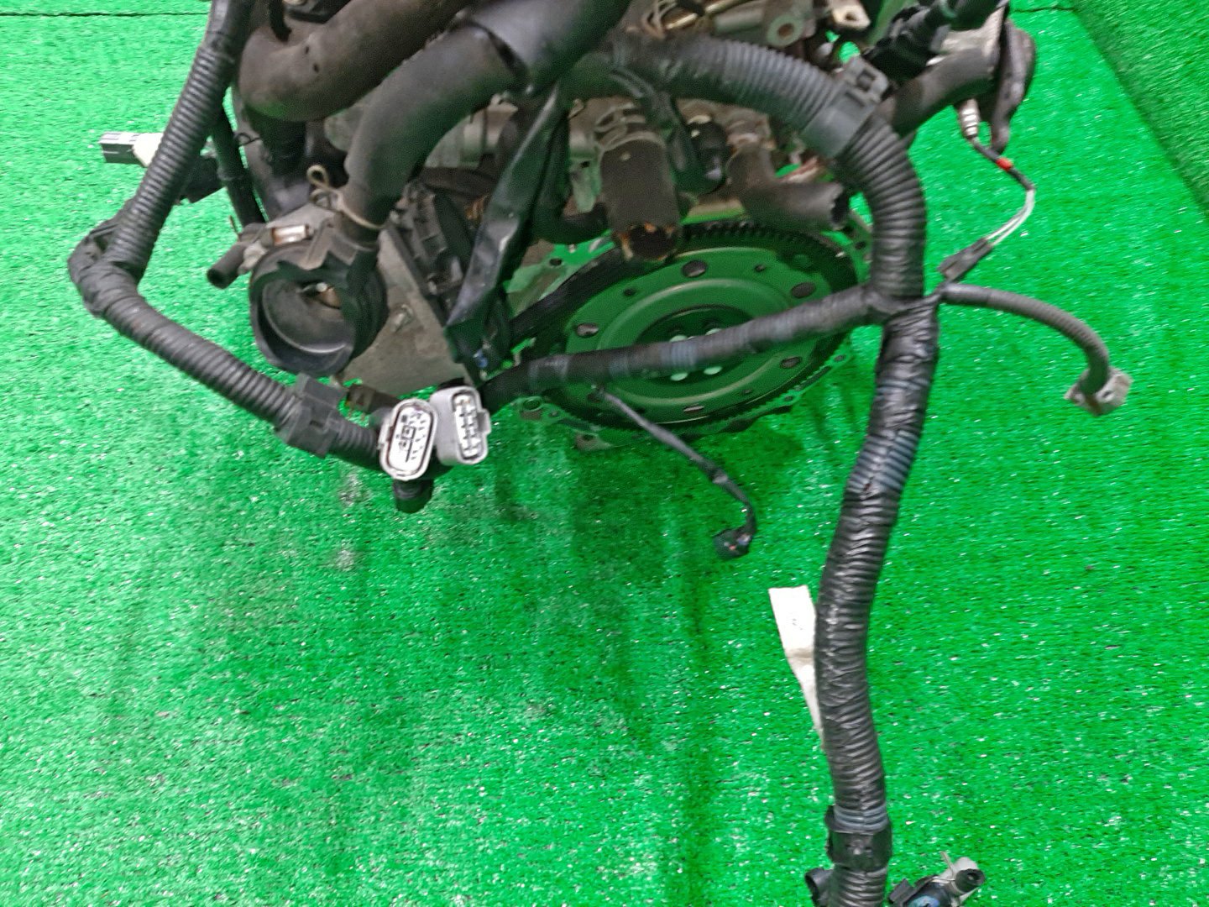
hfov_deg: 67.3
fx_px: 908
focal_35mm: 26
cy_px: 454
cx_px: 604
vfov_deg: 53.1
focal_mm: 3.93
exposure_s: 1/33
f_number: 1.7
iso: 174
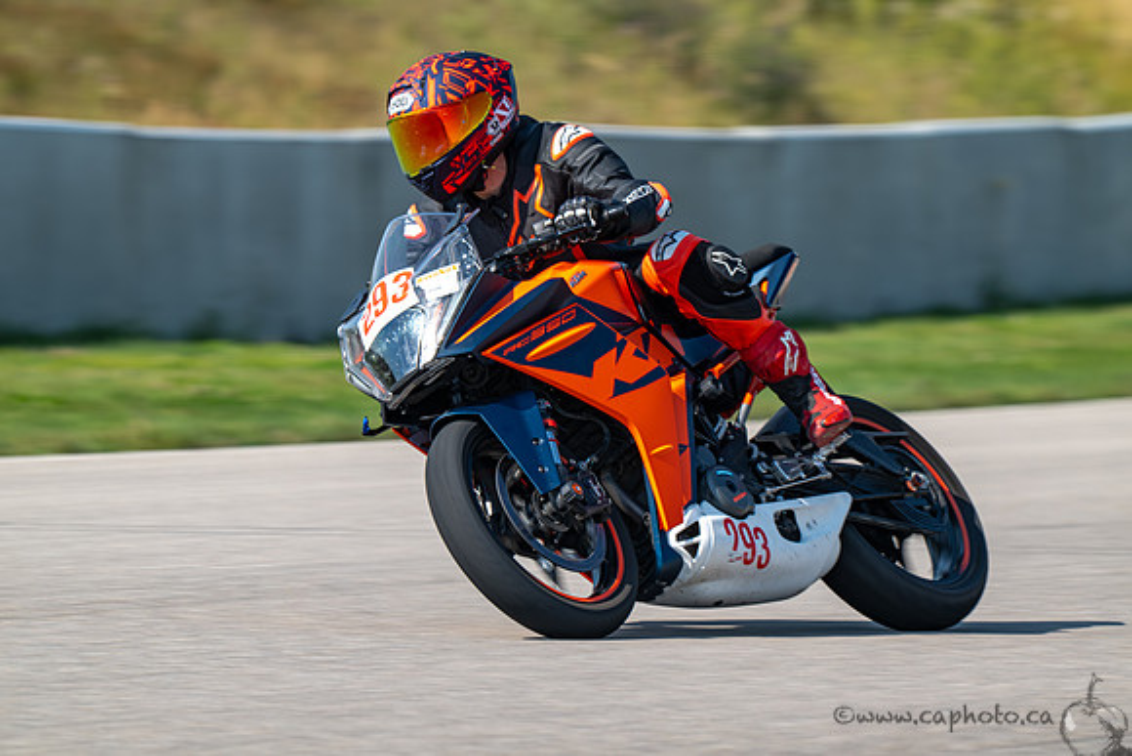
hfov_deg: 3.4
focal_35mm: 600
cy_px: 378
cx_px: 566
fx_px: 18870
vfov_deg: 2.3
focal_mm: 600
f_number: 11
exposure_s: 1/250
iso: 160
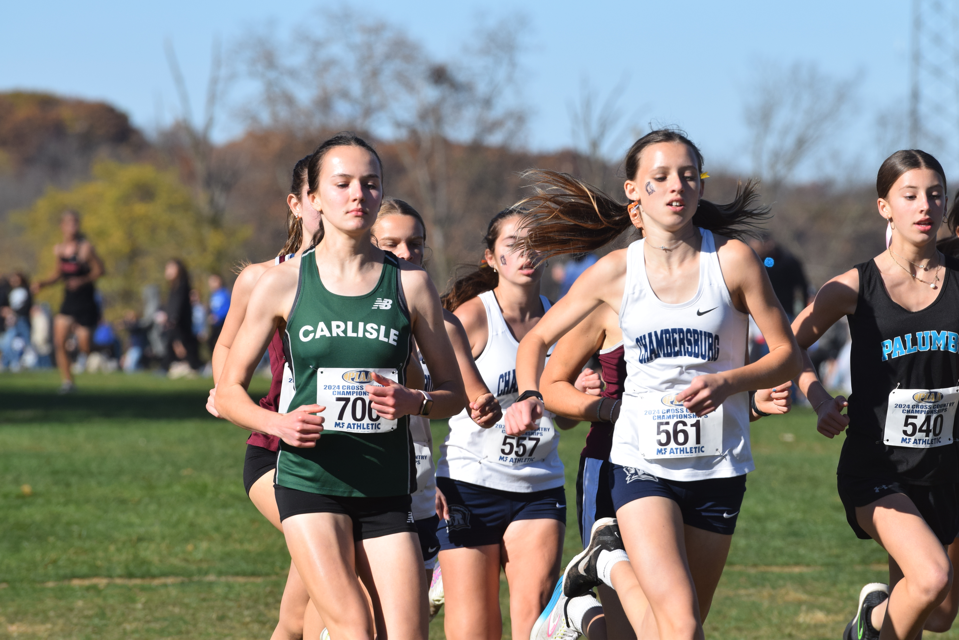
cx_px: 480
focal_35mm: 292
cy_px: 320
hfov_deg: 7.0
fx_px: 7793
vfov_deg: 4.7
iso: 400
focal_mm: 195
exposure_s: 1/1600
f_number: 6.3
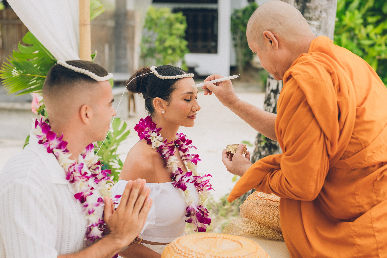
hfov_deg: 27.0
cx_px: 194
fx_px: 806
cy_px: 129
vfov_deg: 18.2
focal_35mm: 75
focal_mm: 50
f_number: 2.5
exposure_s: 1/250
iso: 125
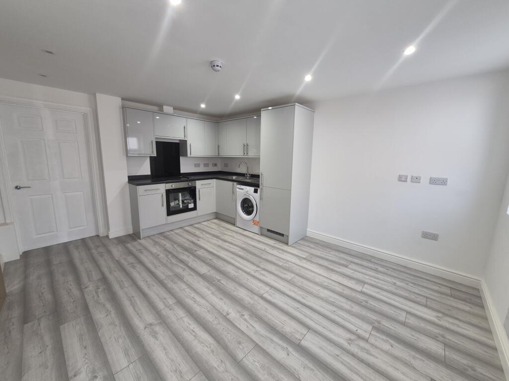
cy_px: 190
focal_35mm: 13
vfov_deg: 89.9
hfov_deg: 106.2
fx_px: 191
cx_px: 254
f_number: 2.2
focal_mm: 1.74
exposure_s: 1/50
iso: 100
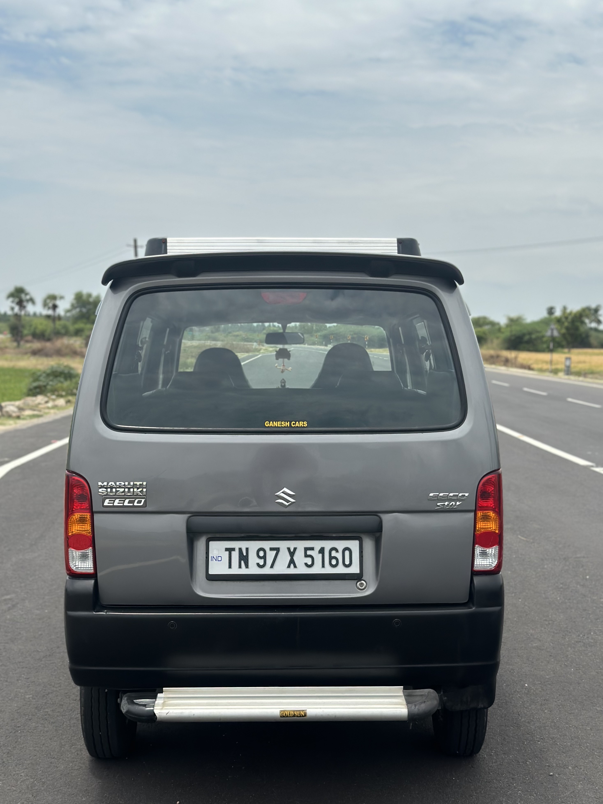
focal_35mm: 48
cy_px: 402
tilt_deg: -3.6
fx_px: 1115
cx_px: 302
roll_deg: -1.1
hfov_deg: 30.3
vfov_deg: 39.7
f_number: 1.78
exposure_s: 1/7634
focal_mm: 6.86
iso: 100
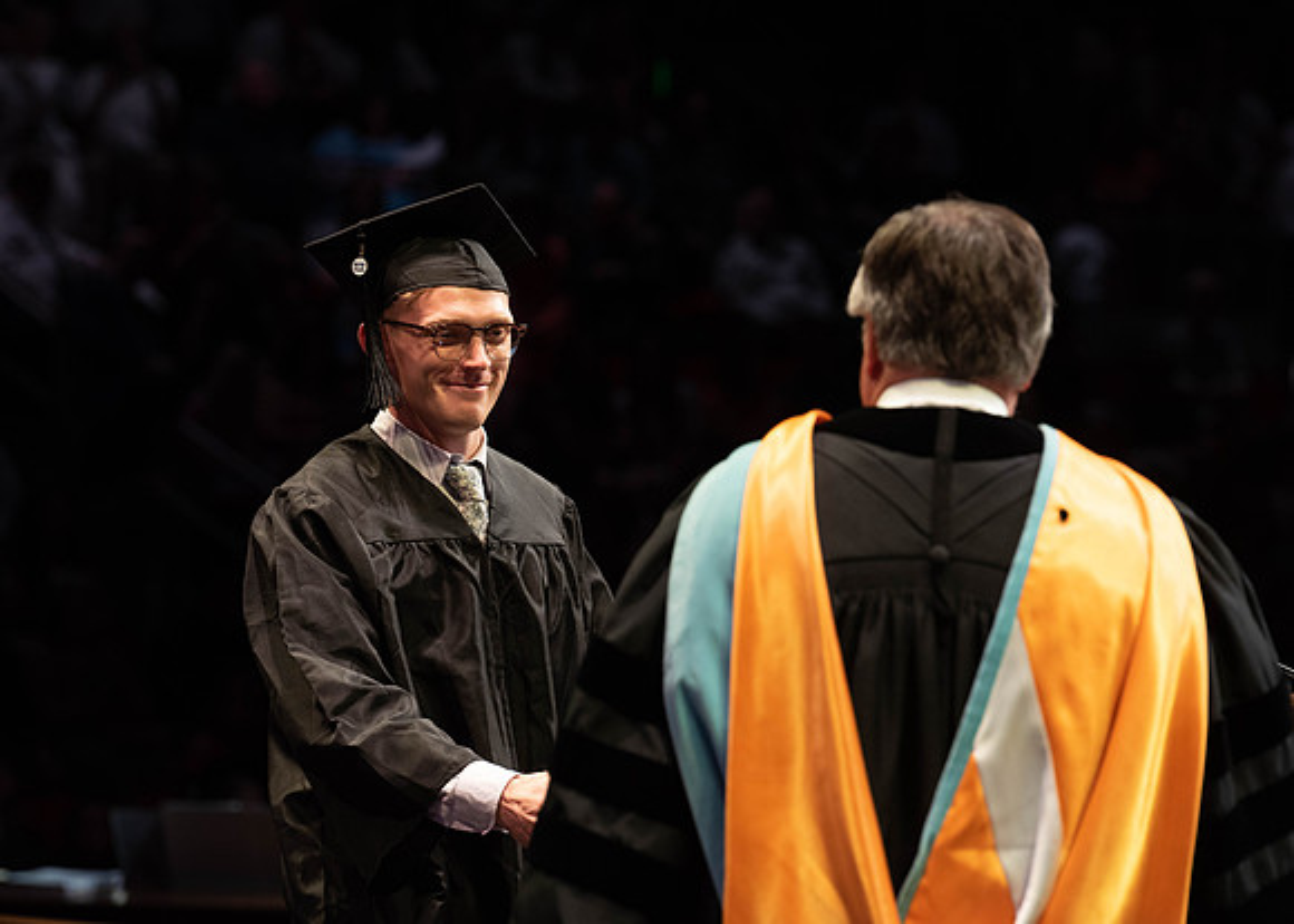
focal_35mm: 177
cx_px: 586
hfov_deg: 11.4
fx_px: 6489
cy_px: 452
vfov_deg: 8.1
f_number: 4.5
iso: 1600
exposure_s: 1/320
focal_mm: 165
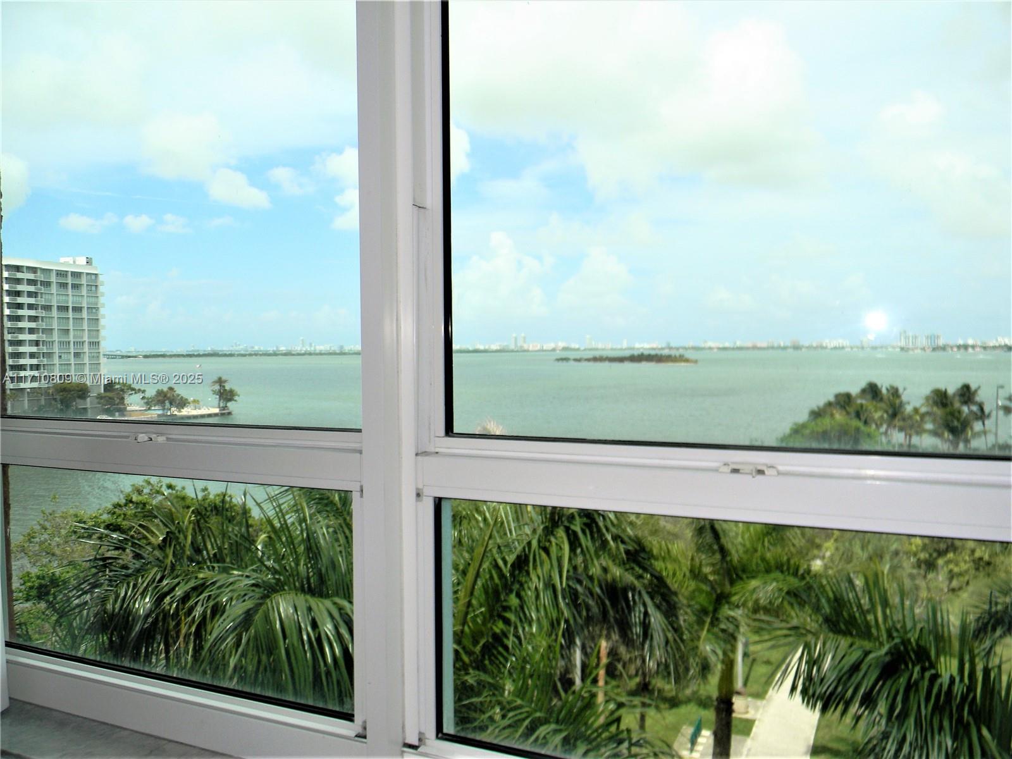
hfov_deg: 63.4
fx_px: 819
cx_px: 506
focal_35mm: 28
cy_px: 380
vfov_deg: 49.7
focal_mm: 5
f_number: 3.5
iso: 80
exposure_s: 1/838
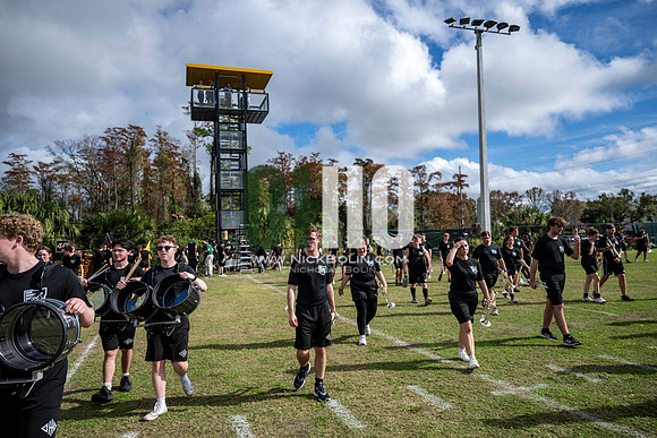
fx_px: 438
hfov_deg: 73.7
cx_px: 328
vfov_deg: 53.2
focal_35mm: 24
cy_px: 219
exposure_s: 1/1250
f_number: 2.8
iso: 40
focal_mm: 24
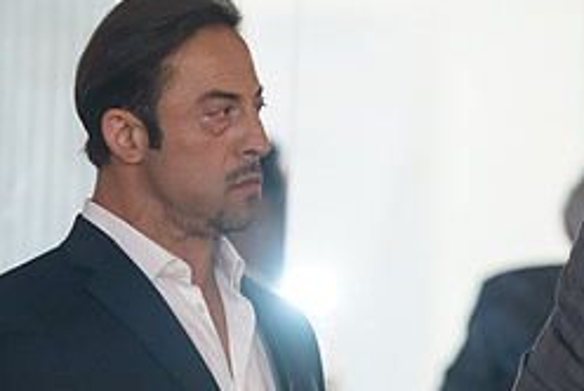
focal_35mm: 397
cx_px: 191
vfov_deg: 3.5
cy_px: 395
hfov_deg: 5.2
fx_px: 6448
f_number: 3.2
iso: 1000
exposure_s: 1/125
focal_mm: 170
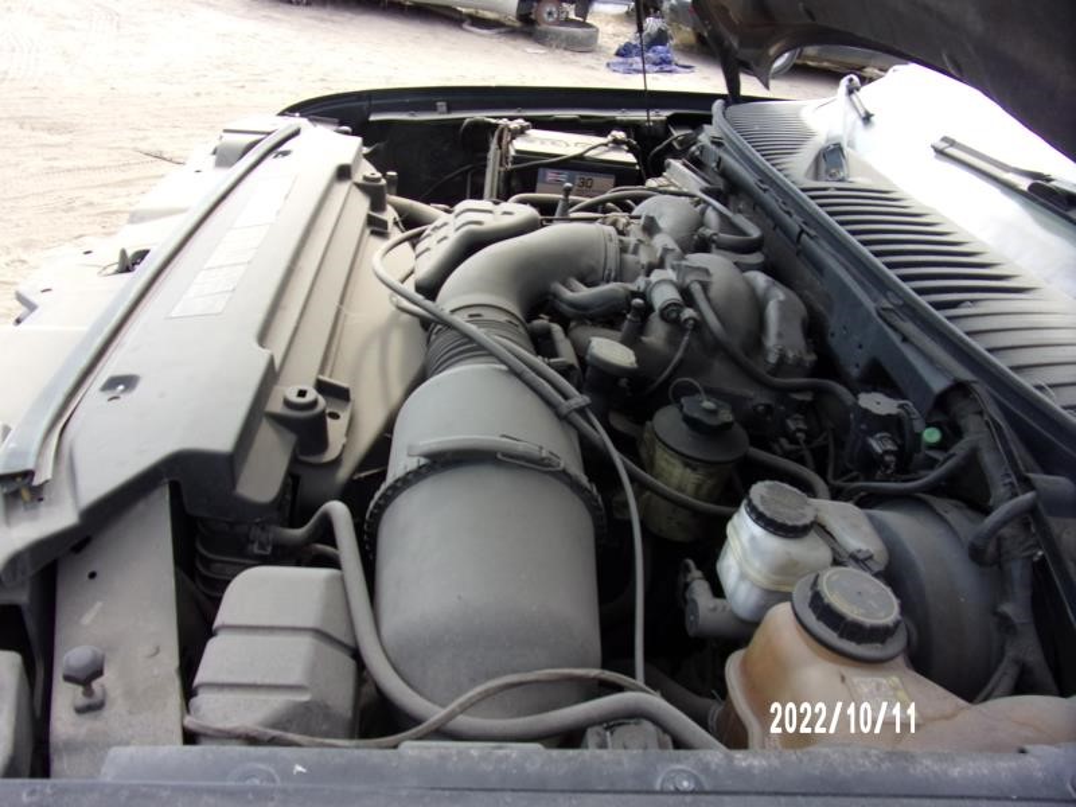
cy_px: 404
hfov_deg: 71.6
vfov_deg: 56.8
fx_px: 746
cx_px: 538
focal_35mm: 24
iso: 80
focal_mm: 4.3
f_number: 3.3
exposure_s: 1/280
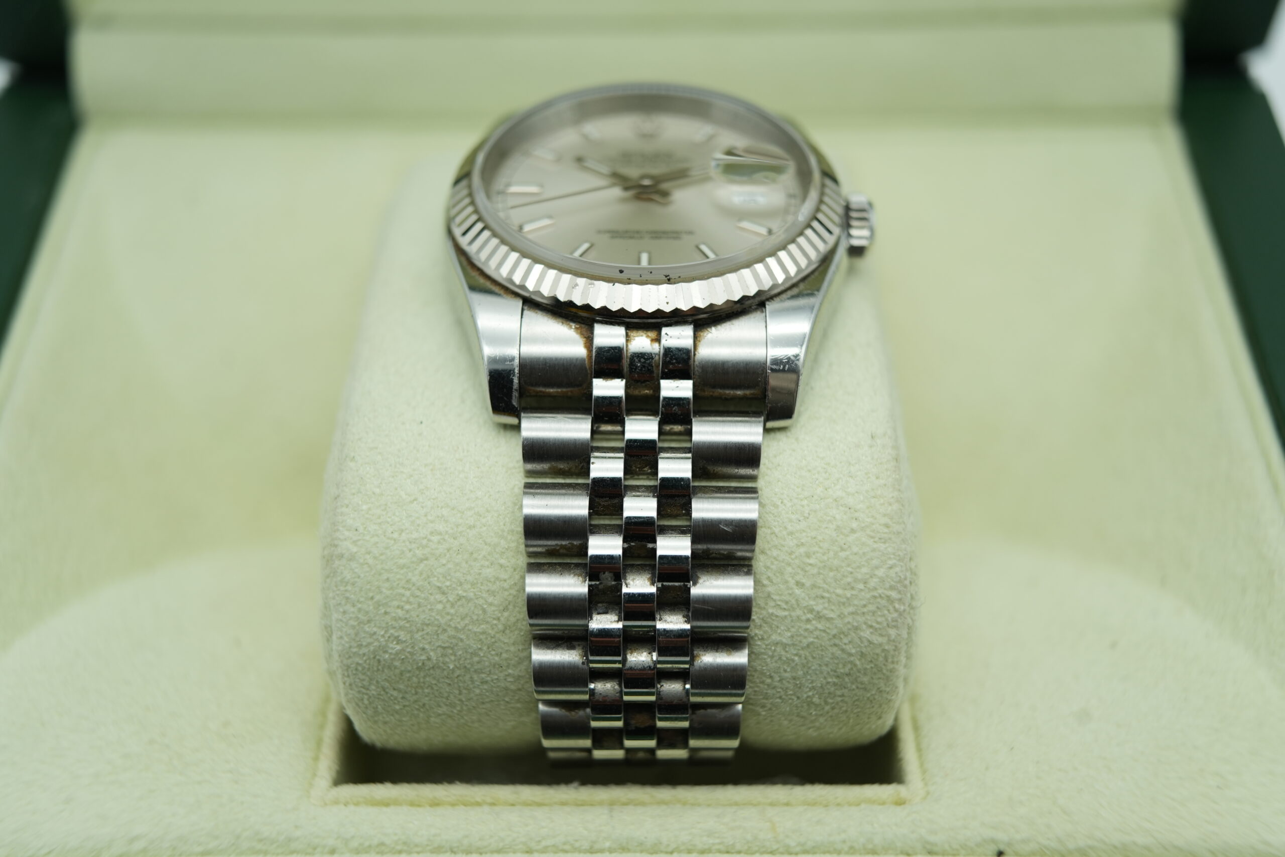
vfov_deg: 37.9
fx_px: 1249
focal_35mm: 35
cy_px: 428
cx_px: 642
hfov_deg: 54.4
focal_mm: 35
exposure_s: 1/250
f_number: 5
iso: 400
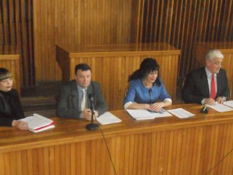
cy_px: 113
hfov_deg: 29.6
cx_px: 154
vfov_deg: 22.5
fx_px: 437
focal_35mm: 65
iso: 1600
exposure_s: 1/30
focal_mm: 8.2
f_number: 4.3
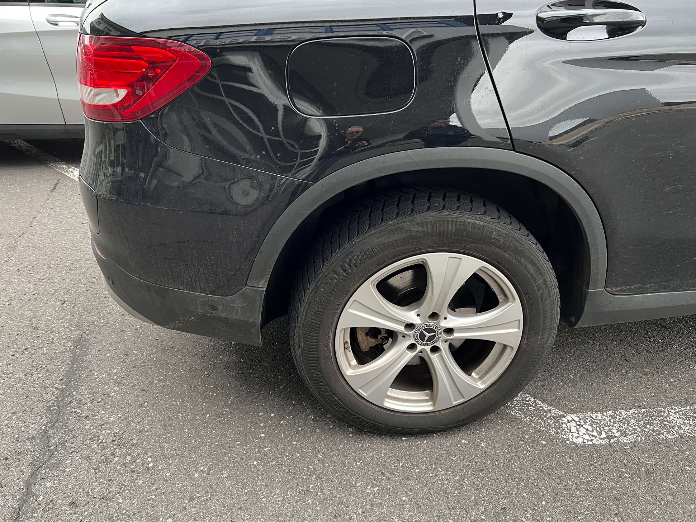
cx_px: 337
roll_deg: +3.2
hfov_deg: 65.3
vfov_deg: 51.4
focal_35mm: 27
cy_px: 263
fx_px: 543
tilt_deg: -30.1
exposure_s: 1/86
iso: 125
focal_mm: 5.7
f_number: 1.5
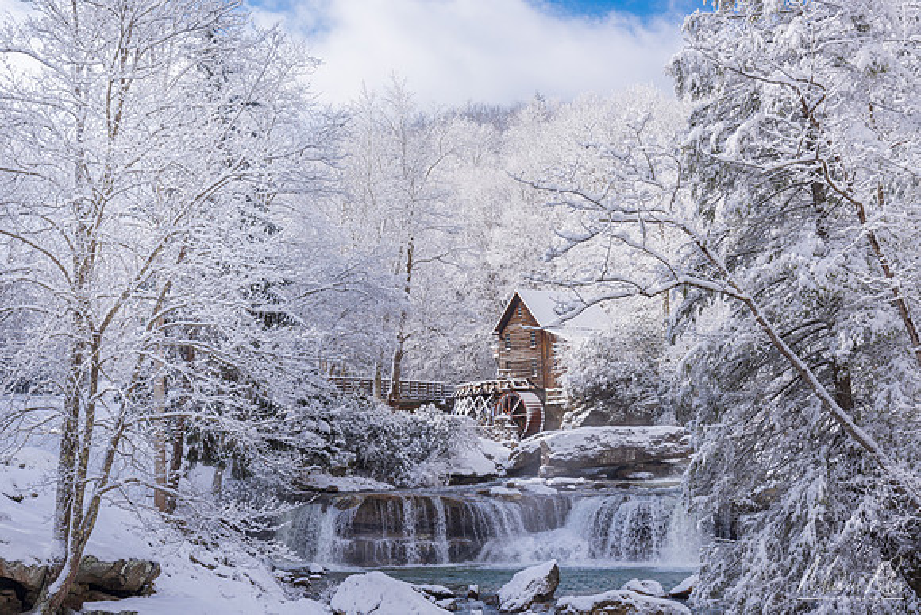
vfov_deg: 23.4
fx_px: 1484
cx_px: 460
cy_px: 308
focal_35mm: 58
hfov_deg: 34.5
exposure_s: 1/60
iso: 64
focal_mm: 58
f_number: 13
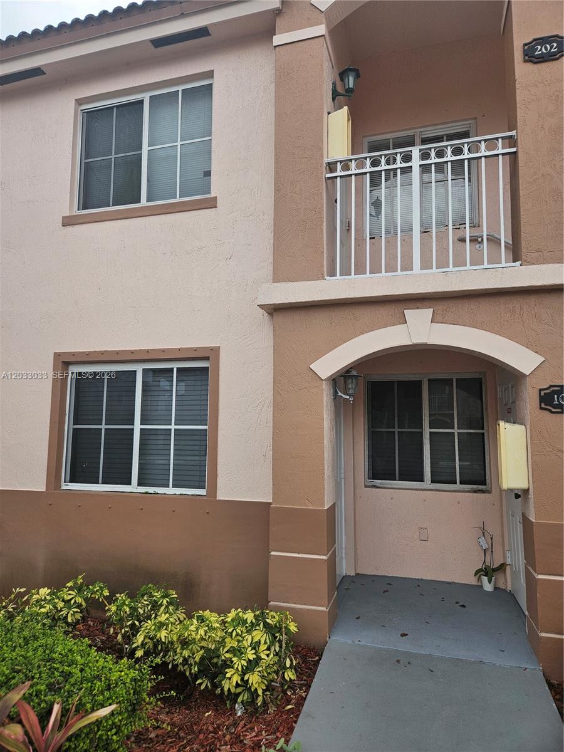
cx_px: 282
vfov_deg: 73.9
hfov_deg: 58.9
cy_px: 376
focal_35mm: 23
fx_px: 500
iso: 25
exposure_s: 1/1044
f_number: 1.8
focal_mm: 5.4
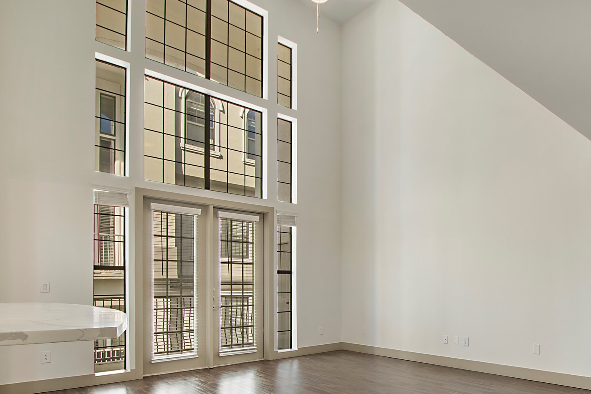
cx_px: 387
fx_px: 378
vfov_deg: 53.1
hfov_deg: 74.1
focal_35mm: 23
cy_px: 287
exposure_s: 1/125
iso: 100
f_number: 7.1
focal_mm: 10
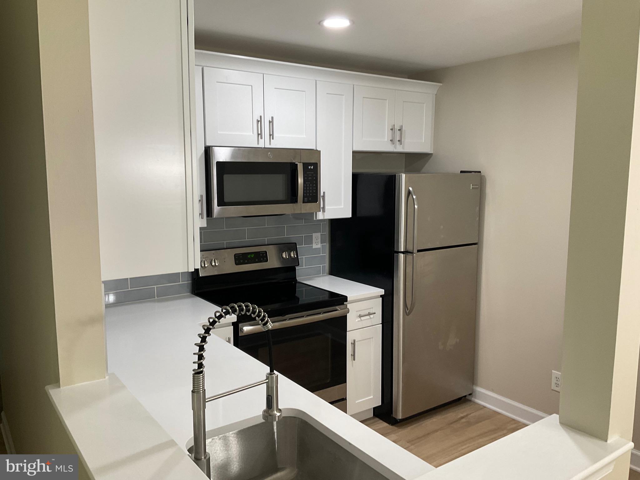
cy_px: 240
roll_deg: -0.5
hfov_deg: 61.7
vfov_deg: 48.2
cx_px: 320
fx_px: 536
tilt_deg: -9.0
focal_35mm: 29
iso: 64
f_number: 1.8
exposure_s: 1/60
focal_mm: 3
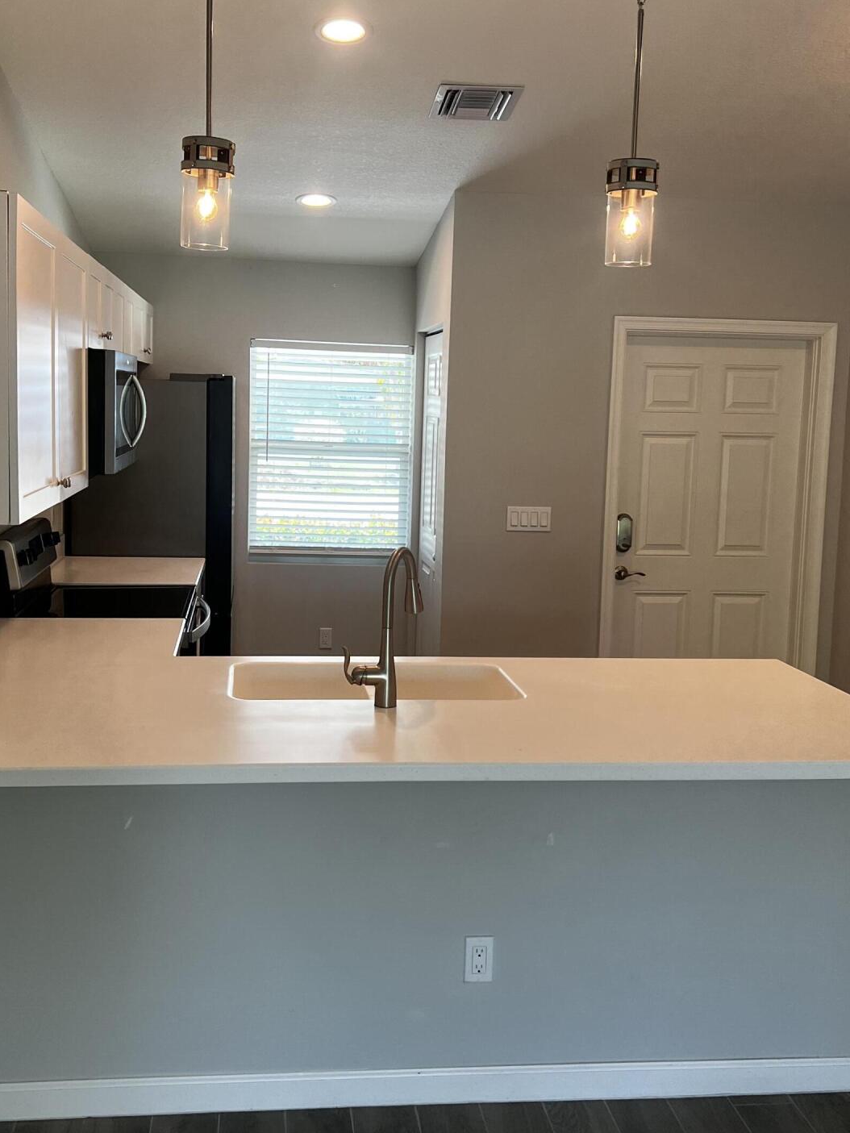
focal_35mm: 37
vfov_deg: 50.1
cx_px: 397
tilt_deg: -5.3
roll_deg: -1.2
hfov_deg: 38.7
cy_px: 521
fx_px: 1211
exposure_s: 1/120
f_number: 1.5
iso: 100
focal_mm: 5.7
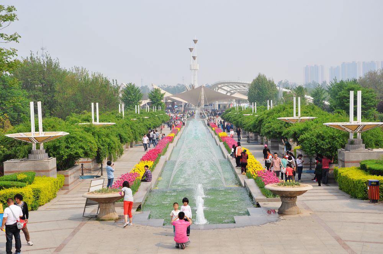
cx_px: 192
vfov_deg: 18.9
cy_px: 127
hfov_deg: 28.1
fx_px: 765
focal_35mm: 72
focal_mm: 48
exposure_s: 1/320
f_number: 9
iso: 200
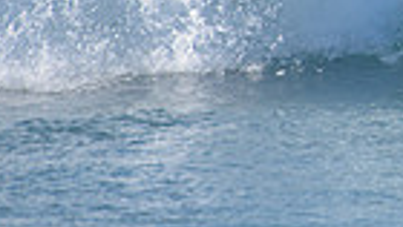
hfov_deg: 1.0
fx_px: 23206
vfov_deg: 0.6
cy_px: -168
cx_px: 771
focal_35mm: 2170
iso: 320
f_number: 5.6
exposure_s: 1/2000
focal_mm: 500
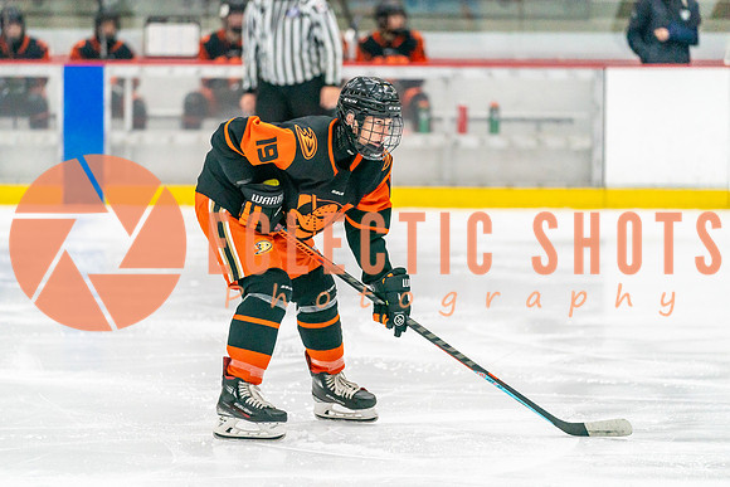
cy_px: 256
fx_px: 4049
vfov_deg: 6.9
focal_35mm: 200
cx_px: 330
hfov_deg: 10.3
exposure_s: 1/1250
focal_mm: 182
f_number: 2.8
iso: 3200
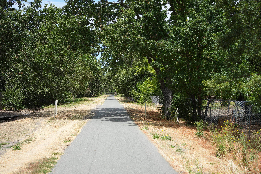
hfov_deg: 39.6
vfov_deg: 27.0
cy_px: 87
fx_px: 362
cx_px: 130
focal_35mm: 50
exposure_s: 1/1000
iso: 250
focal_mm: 50
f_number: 4.5
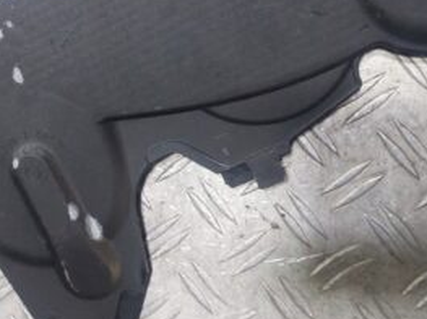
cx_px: 122
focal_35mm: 57
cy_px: 110
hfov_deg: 33.3
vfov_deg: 25.5
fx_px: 703
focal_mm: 5.23
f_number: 1.8
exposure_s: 1/100
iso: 250
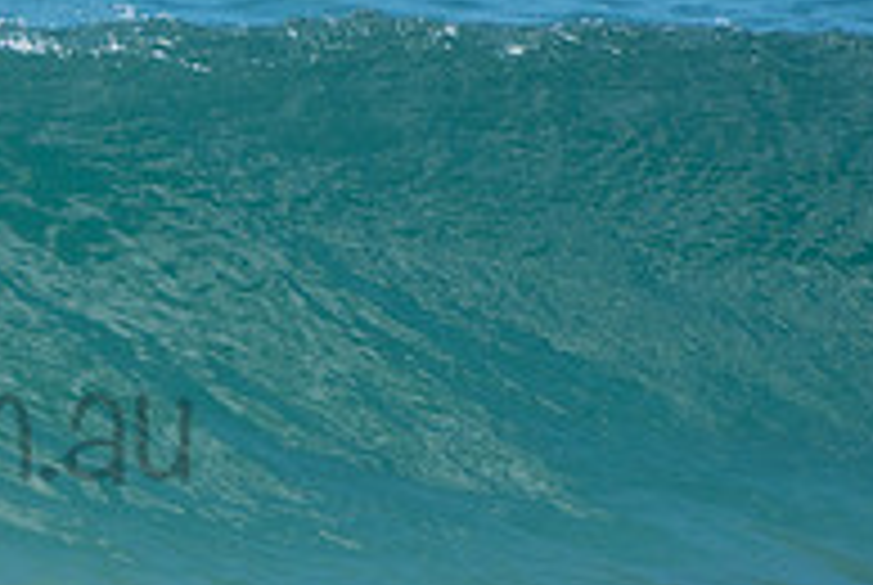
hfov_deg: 1.1
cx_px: -284
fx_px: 43497
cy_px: 376
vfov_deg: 0.8
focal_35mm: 1791
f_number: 5.6
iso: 250
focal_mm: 400
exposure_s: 1/1250
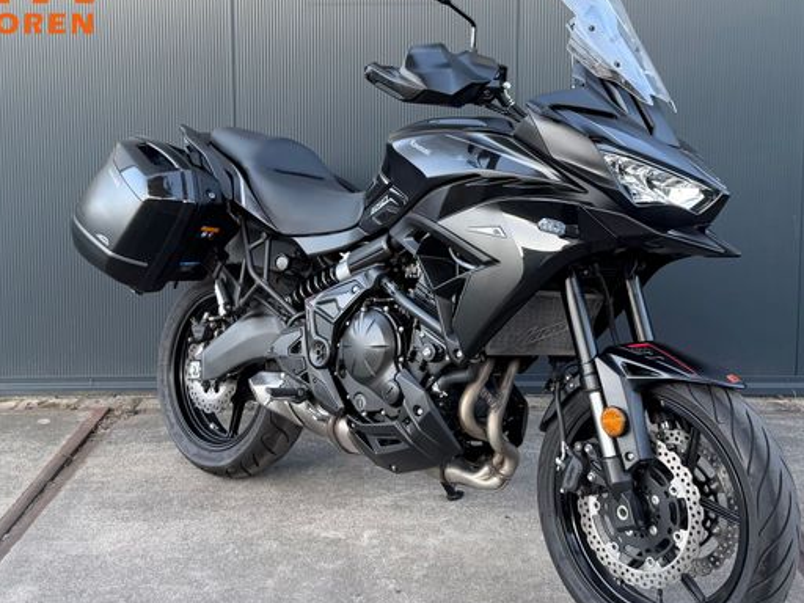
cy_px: 291
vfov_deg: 46.8
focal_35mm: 30
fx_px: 697
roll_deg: +0.7
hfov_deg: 60.0
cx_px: 415
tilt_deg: -6.4
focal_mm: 6.76
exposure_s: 1/121
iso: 80
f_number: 1.78
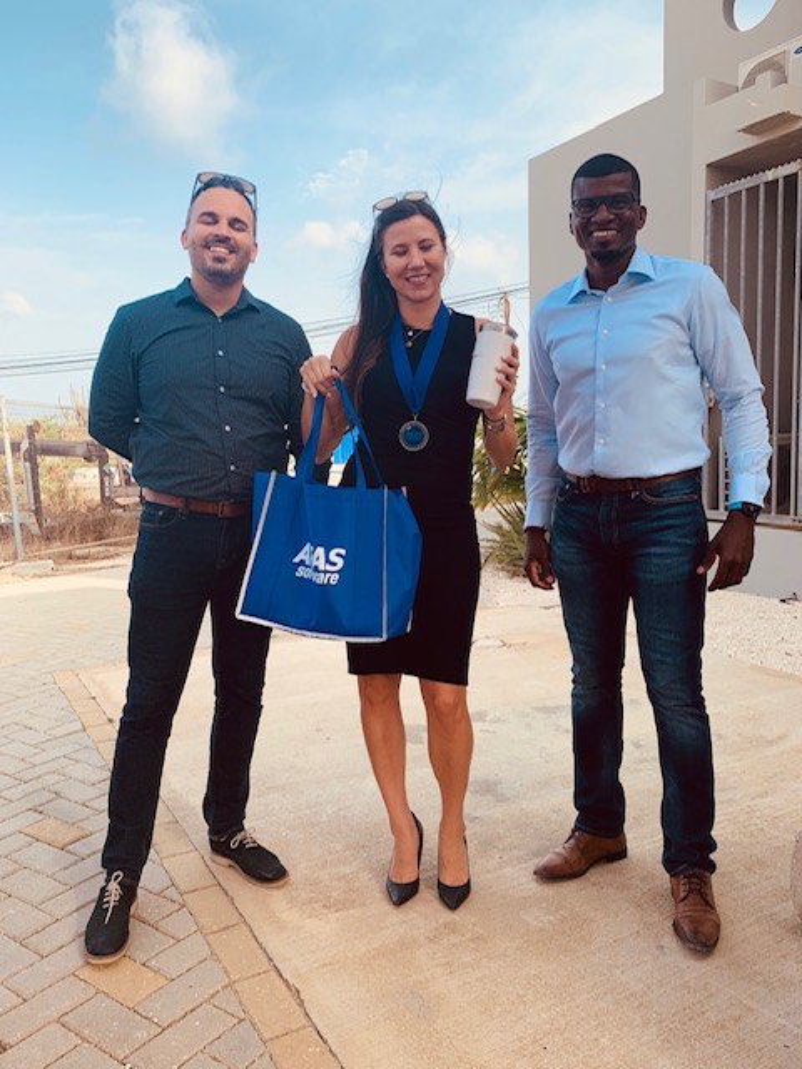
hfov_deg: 53.1
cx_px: 401
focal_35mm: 26
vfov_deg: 67.3
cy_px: 534
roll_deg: +3.4
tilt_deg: -5.3
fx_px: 803
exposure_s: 1/936
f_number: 1.8
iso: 25
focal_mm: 4.25
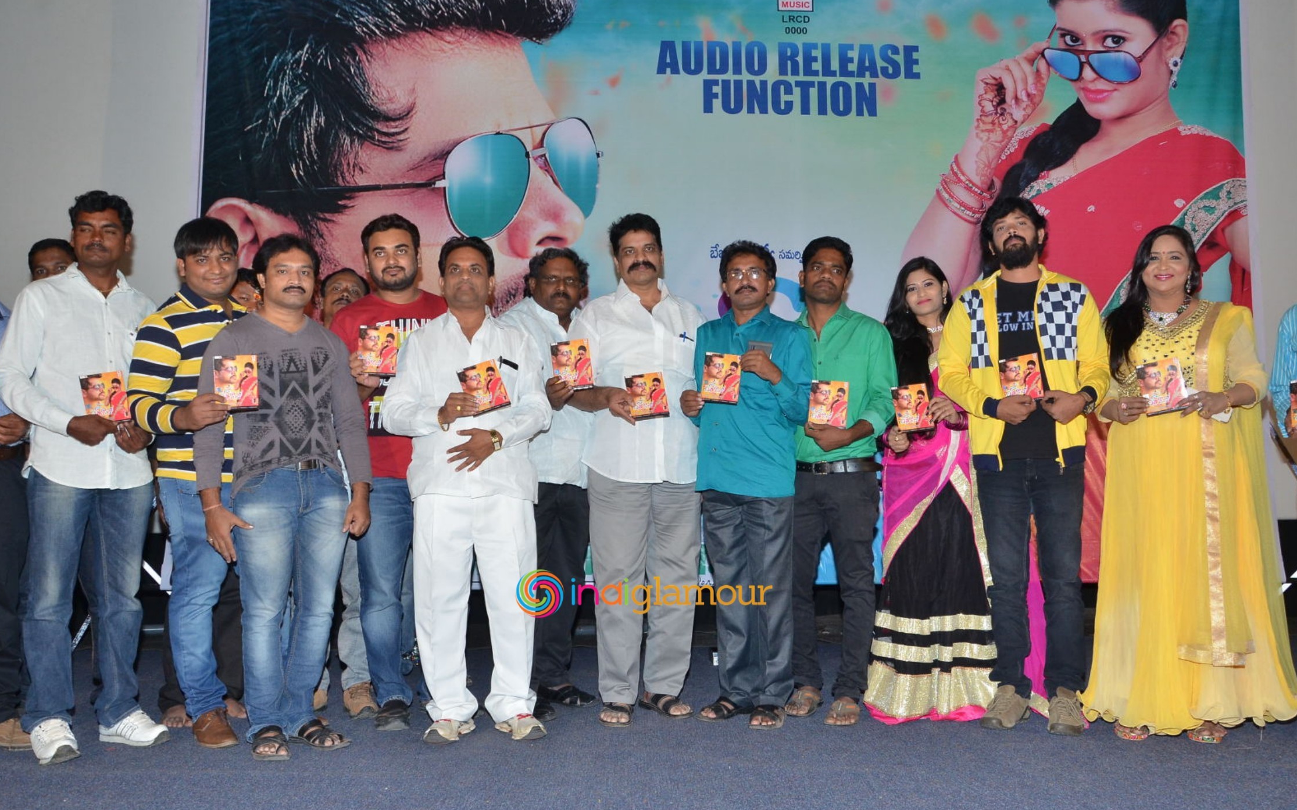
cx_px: 644
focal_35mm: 33
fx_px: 1149
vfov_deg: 38.8
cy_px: 420
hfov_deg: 58.9
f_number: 6.3
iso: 1000
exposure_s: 1/125
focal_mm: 21
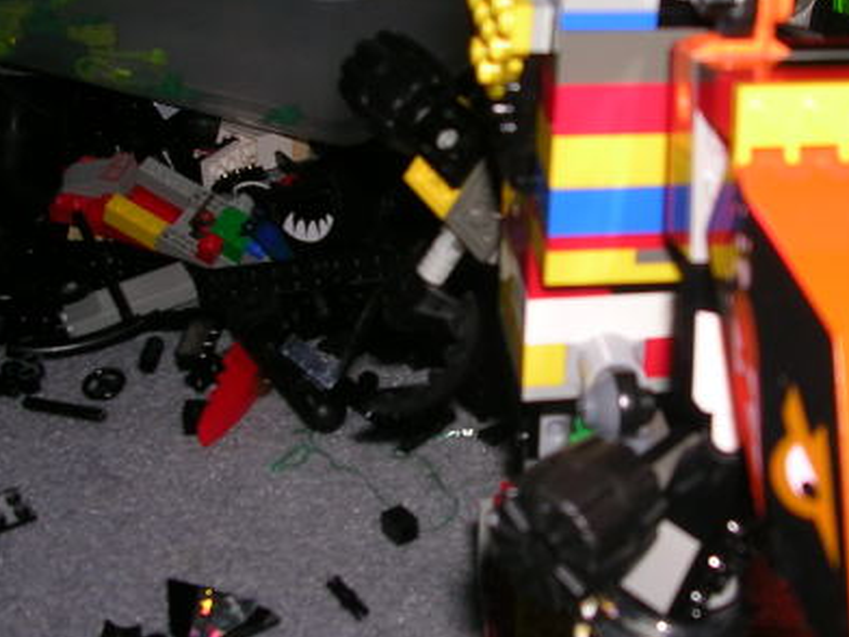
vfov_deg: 23.6
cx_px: 604
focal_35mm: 62
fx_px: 1521
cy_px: 290
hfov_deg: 30.8
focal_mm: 5.8
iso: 50
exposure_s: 1/60.1
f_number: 2.8
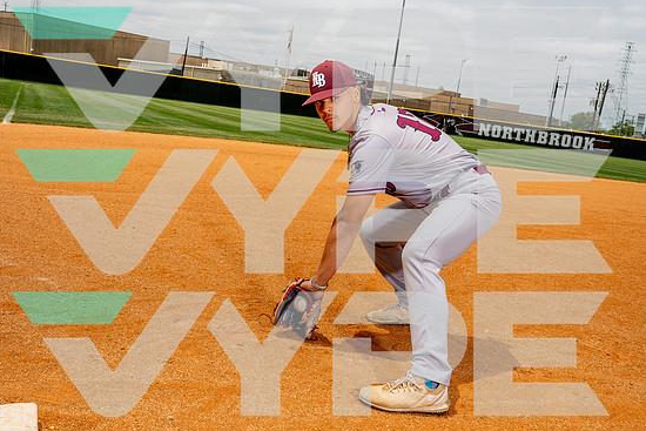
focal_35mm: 39
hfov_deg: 49.5
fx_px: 700
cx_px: 314
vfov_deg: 34.2
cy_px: 212
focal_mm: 37
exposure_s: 1/250
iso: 100
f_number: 10
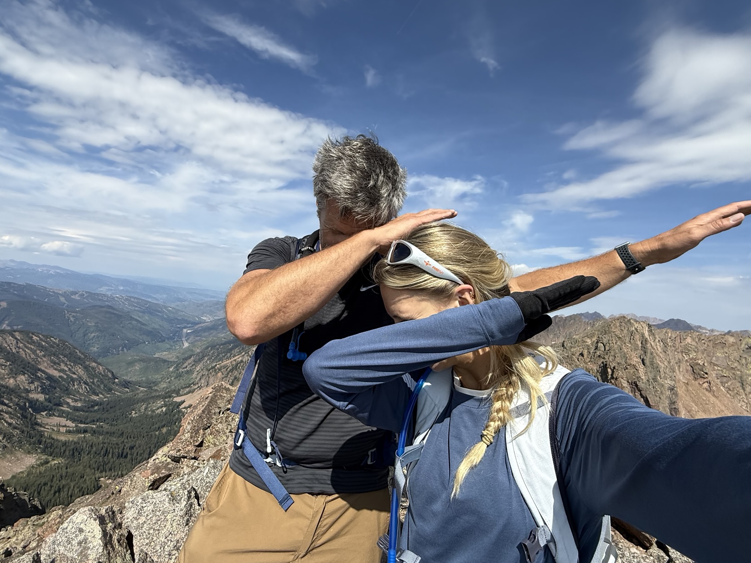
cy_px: 279
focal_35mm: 17
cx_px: 374
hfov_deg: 91.0
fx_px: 369
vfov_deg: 74.7
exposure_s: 1/2024
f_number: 2.2
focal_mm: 2.22
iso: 50
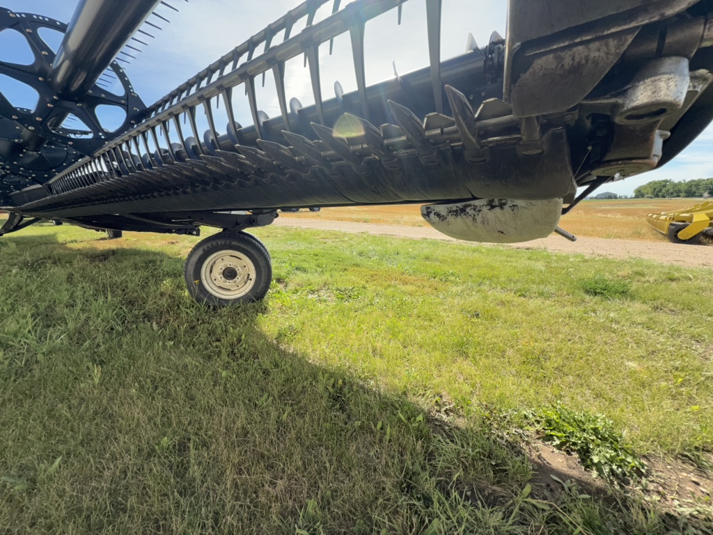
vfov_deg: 85.7
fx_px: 288
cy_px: 268
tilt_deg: -10.5
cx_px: 356
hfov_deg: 102.1
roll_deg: +1.2
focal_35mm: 14
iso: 20
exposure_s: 1/424
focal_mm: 2.22
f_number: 2.2
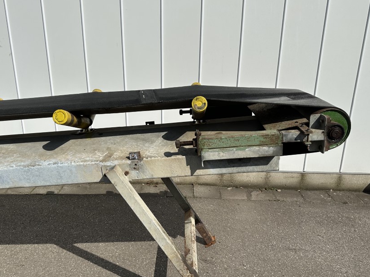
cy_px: 149
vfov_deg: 46.7
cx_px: 172
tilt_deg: -19.1
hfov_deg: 59.9
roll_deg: -0.7
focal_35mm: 30
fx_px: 321
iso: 80
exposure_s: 1/8929
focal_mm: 6.86
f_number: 1.78
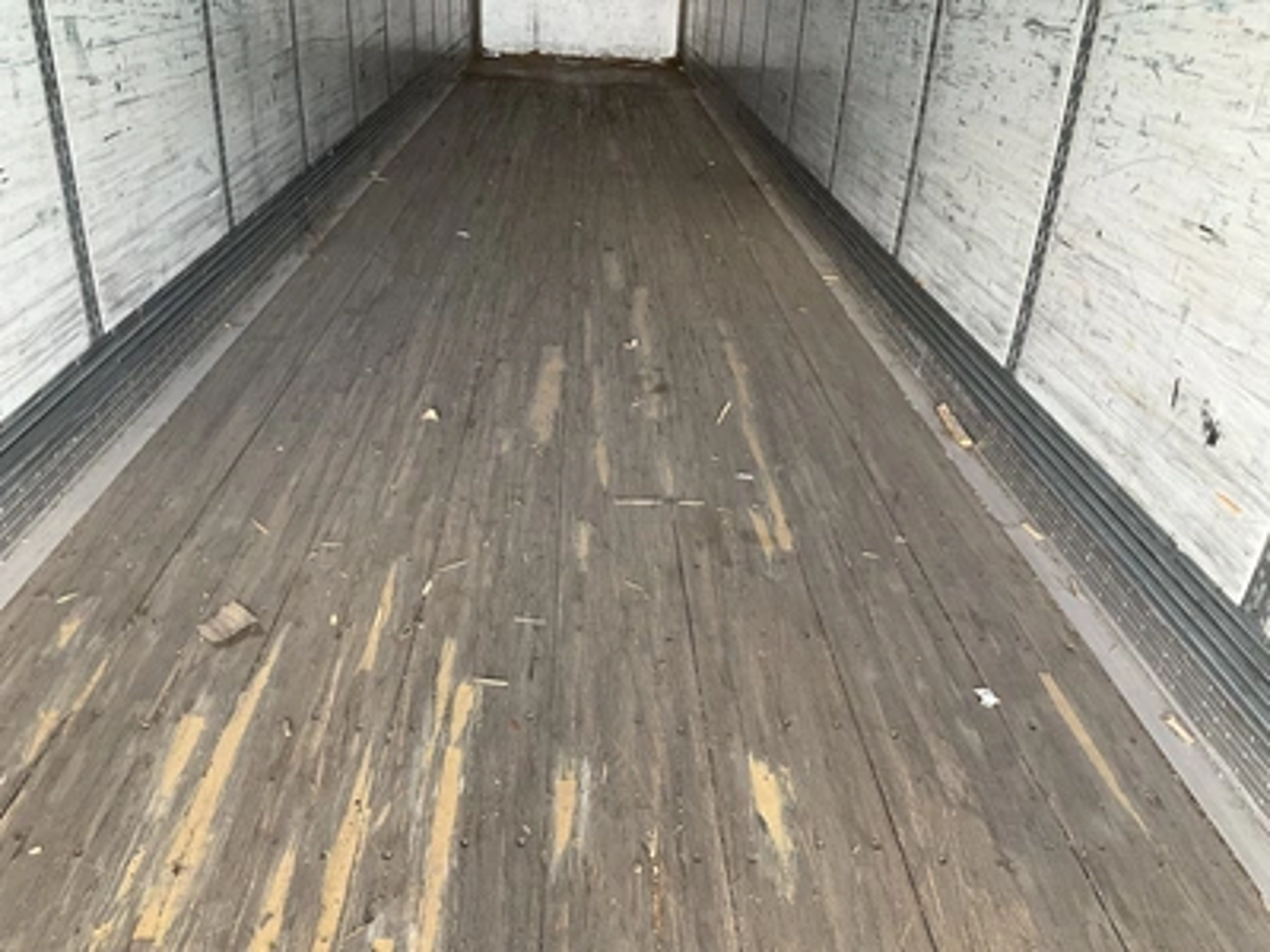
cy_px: 476
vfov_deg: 48.2
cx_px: 635
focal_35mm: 29
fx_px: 1064
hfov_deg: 61.7
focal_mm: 3
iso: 64
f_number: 1.8
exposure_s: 1/78
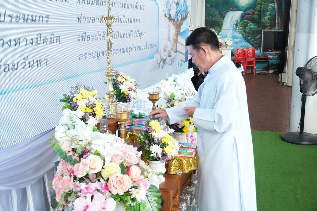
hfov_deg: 42.3
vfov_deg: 29.0
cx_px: 158
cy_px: 106
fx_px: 409
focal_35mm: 46
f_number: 4.5
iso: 1000
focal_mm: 31
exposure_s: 1/125
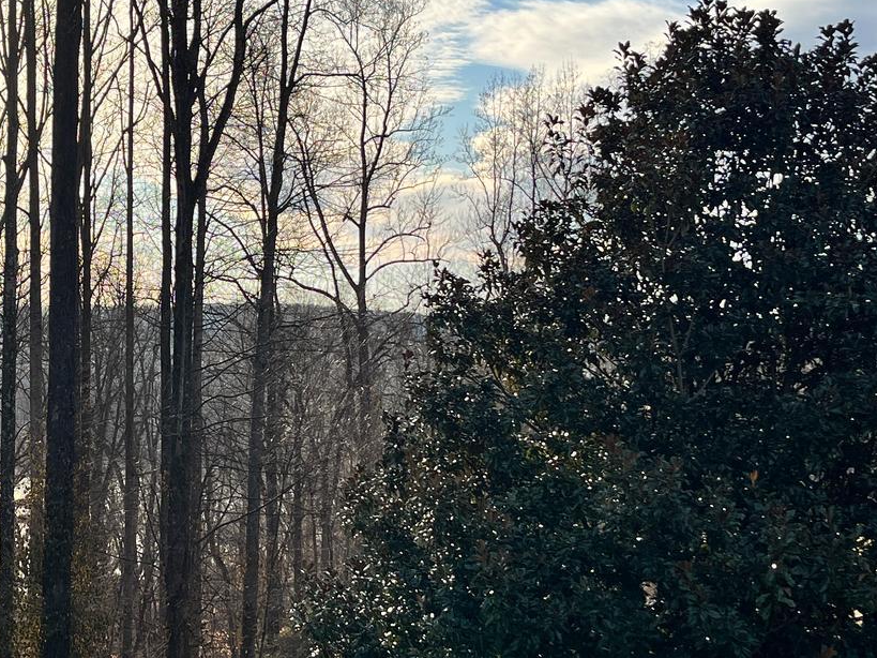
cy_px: 333
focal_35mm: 65
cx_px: 177
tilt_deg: -1.2
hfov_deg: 29.2
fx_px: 1647
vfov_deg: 22.6
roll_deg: -0.6
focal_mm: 5.1
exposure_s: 1/2967
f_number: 1.6
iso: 50
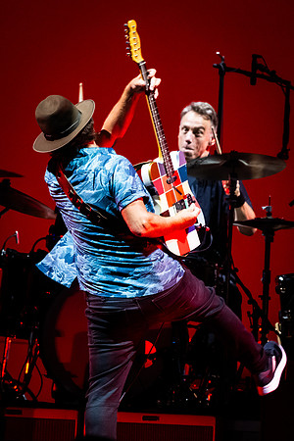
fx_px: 5767
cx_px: 71
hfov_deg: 2.9
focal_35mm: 471
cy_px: 185
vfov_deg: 4.4
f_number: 5.6
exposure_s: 1/125
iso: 5000
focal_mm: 270
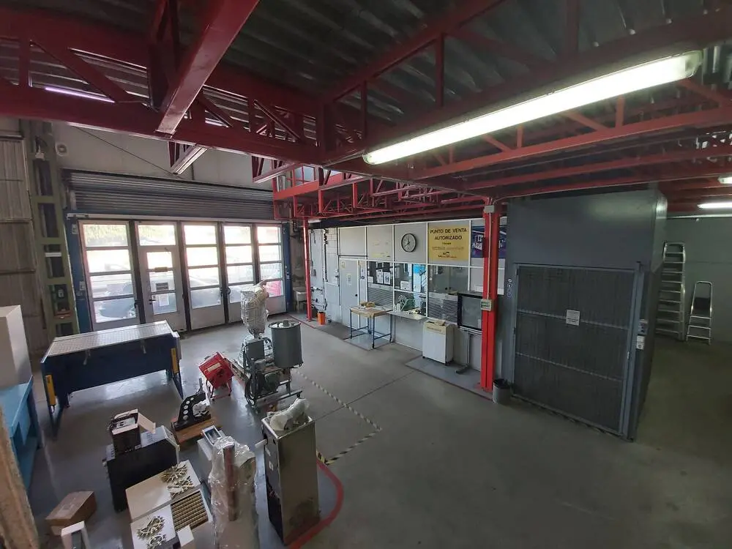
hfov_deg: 110.5
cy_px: 274
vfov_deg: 94.5
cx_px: 366
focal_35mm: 12
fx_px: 254
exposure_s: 1/50
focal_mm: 1.42
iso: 64
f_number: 2.2
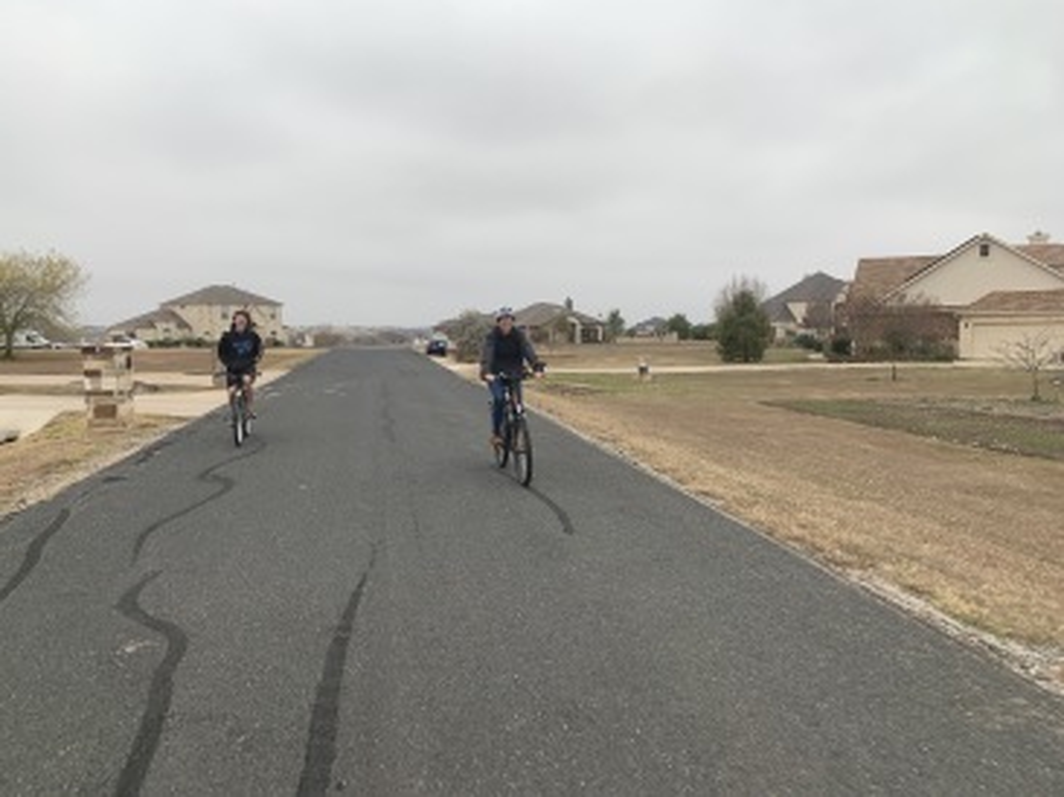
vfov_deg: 53.0
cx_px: 532
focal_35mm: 26
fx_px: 799
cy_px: 398
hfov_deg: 67.3
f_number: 1.8
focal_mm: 4.25
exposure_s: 1/266
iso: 25
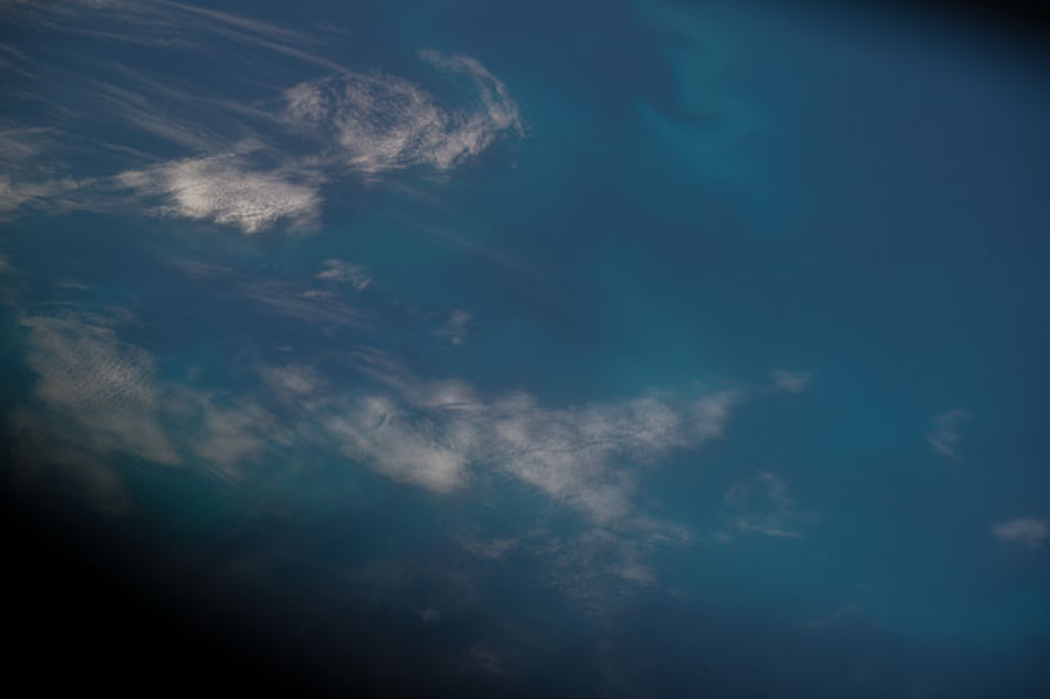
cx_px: 525
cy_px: 350
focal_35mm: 170
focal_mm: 170
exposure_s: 1/1250
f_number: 8
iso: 250
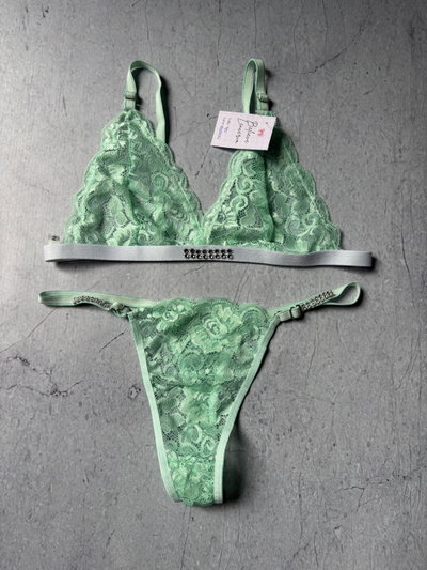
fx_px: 427
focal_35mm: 26
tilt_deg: -80.6
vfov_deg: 67.3
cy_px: 285
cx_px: 214
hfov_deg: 53.1
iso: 50
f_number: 1.6
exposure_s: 1/523
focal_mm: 5.96
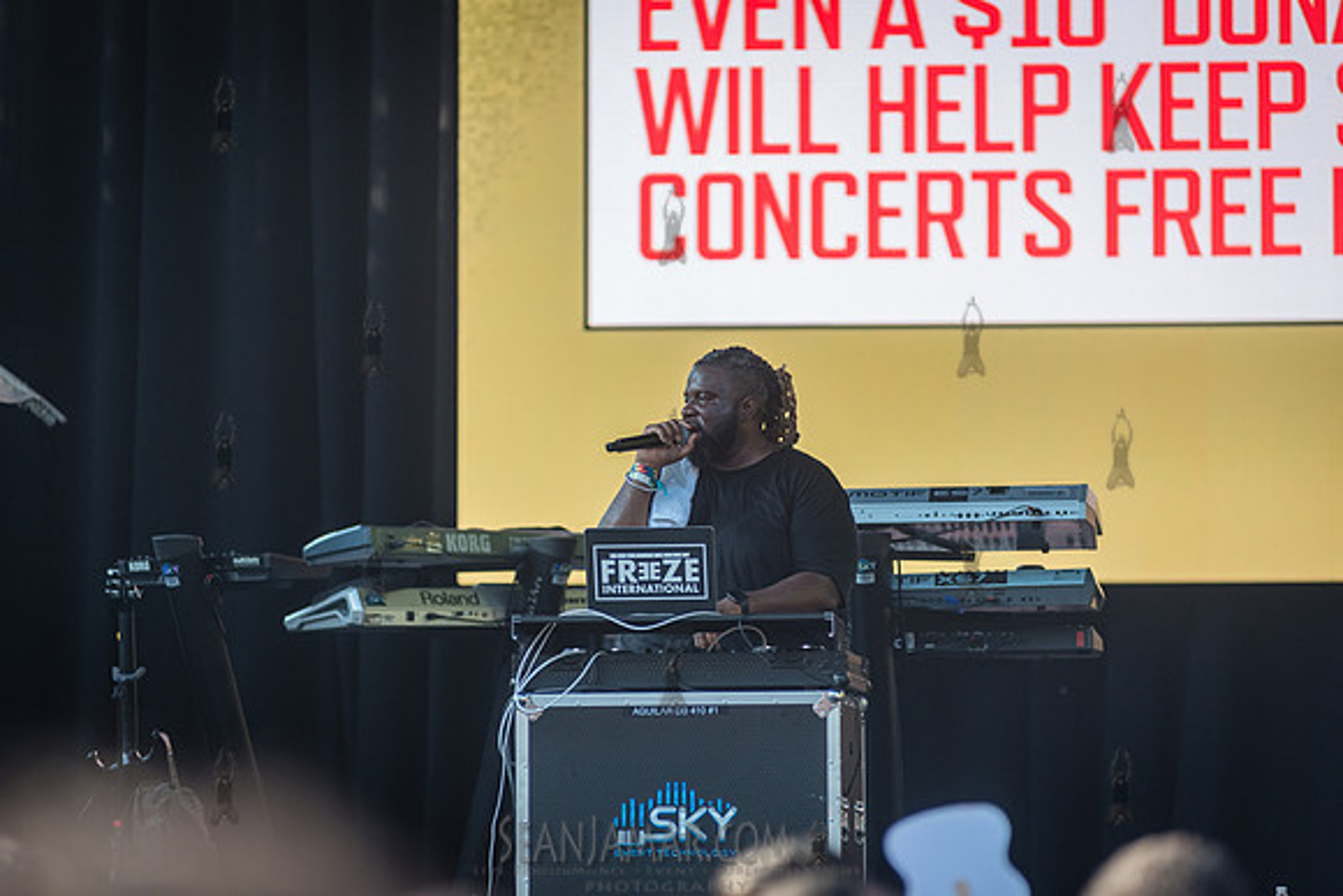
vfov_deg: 6.9
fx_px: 7478
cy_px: 448
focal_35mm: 200
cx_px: 672
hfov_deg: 10.3
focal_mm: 200
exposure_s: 1/640
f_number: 3.2
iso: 400
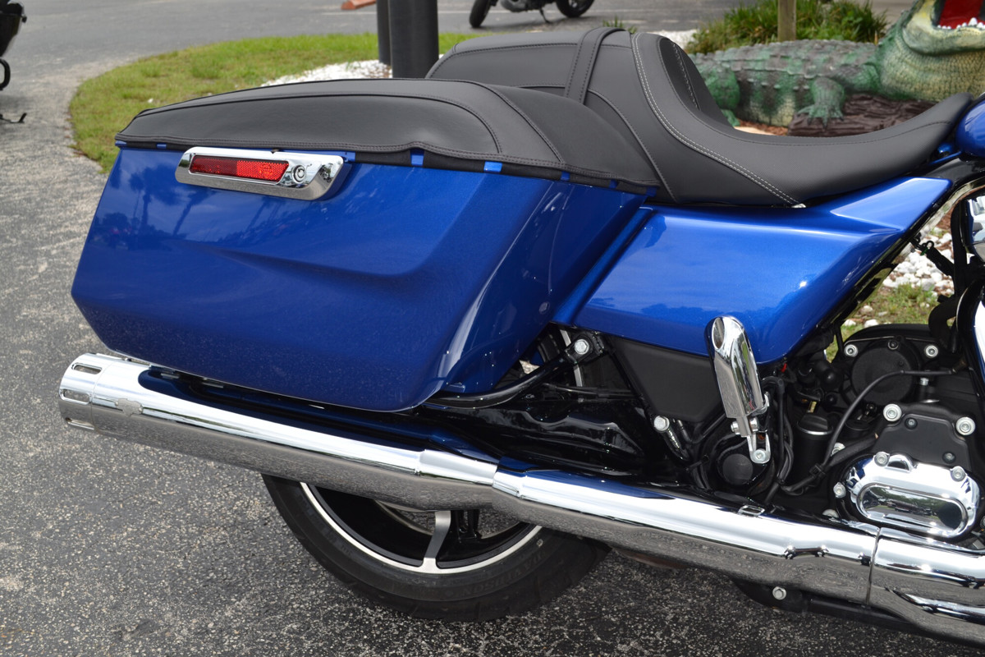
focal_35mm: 39
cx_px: 492
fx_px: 1067
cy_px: 328
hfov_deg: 49.6
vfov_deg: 34.2
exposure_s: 1/200
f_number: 8
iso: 100
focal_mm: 26
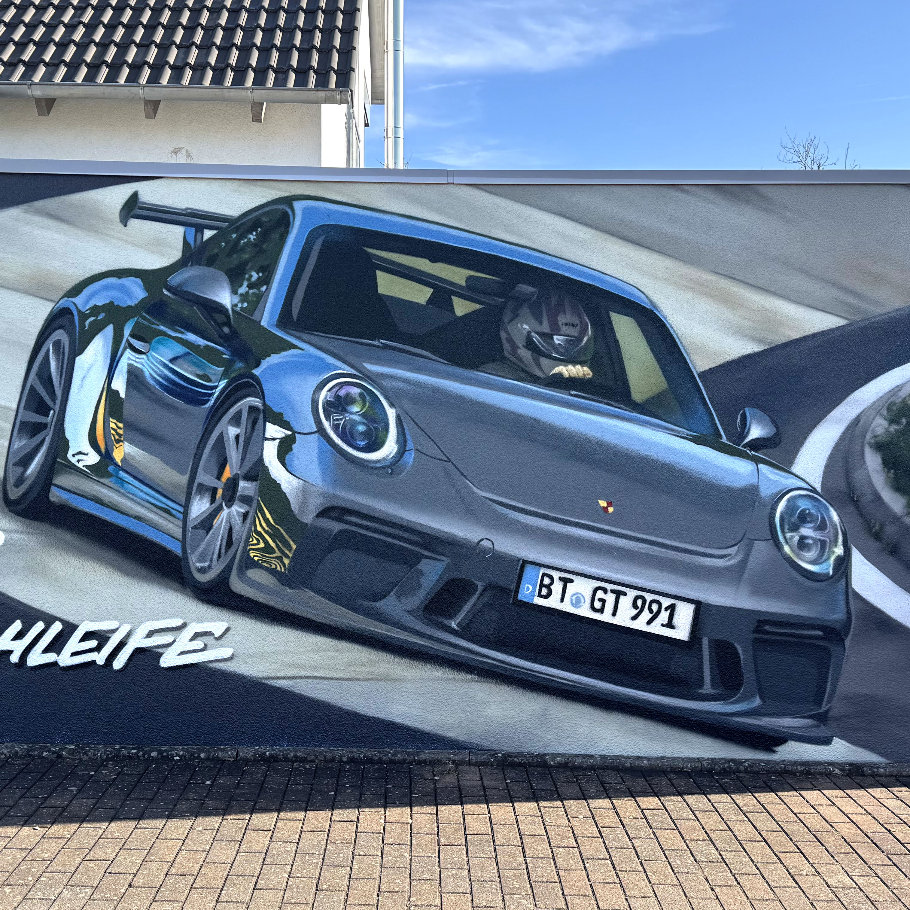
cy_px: 423
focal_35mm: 40
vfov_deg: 41.8
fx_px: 1190
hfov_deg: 41.9
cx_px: 444
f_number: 1.78
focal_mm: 6.76
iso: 80
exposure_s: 1/756
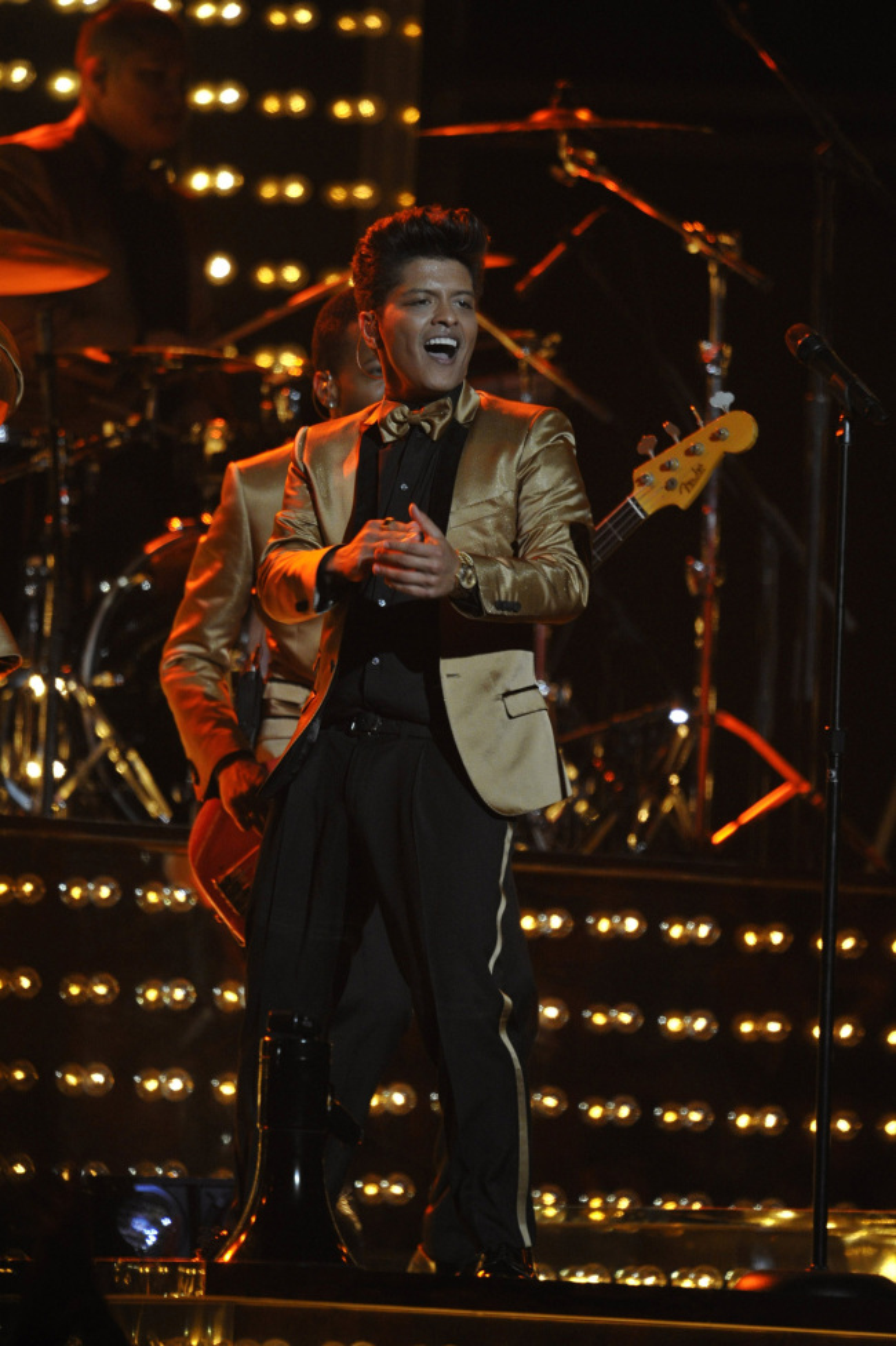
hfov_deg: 2.1
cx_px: 448
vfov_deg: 3.2
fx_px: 24282
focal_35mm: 650
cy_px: 673
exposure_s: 1/320
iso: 5000
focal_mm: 650
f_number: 4.8
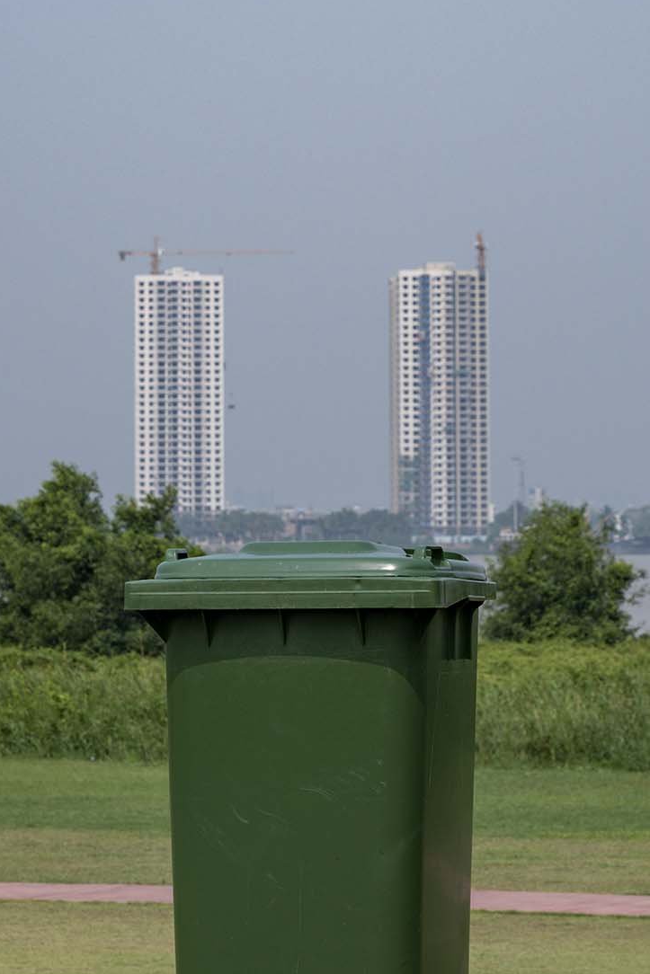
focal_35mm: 93
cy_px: 565
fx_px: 2518
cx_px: 312
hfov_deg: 14.7
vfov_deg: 21.9
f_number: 9
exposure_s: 1/500
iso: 160
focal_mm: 70
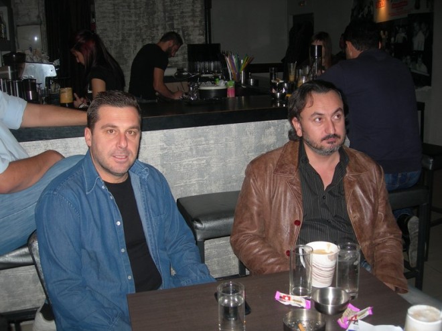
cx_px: 221
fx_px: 485
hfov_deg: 49.0
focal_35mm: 38
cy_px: 166
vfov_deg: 37.7
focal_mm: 7.8
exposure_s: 1/60.1
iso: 55
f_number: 2.8
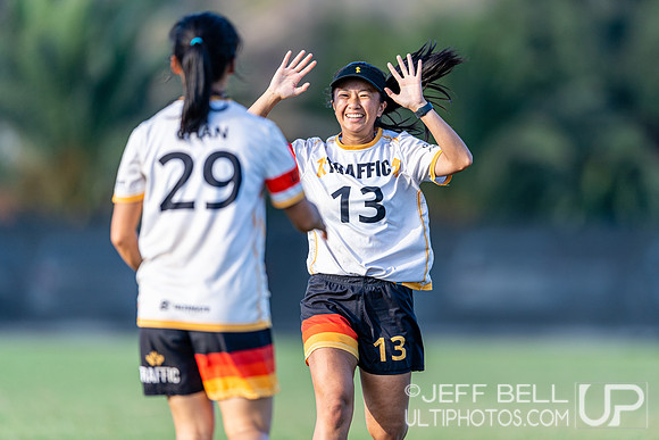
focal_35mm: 435
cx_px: 358
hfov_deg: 4.7
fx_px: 7959
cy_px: 201
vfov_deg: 3.2
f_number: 2.8
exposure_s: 1/1000
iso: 250
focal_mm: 400
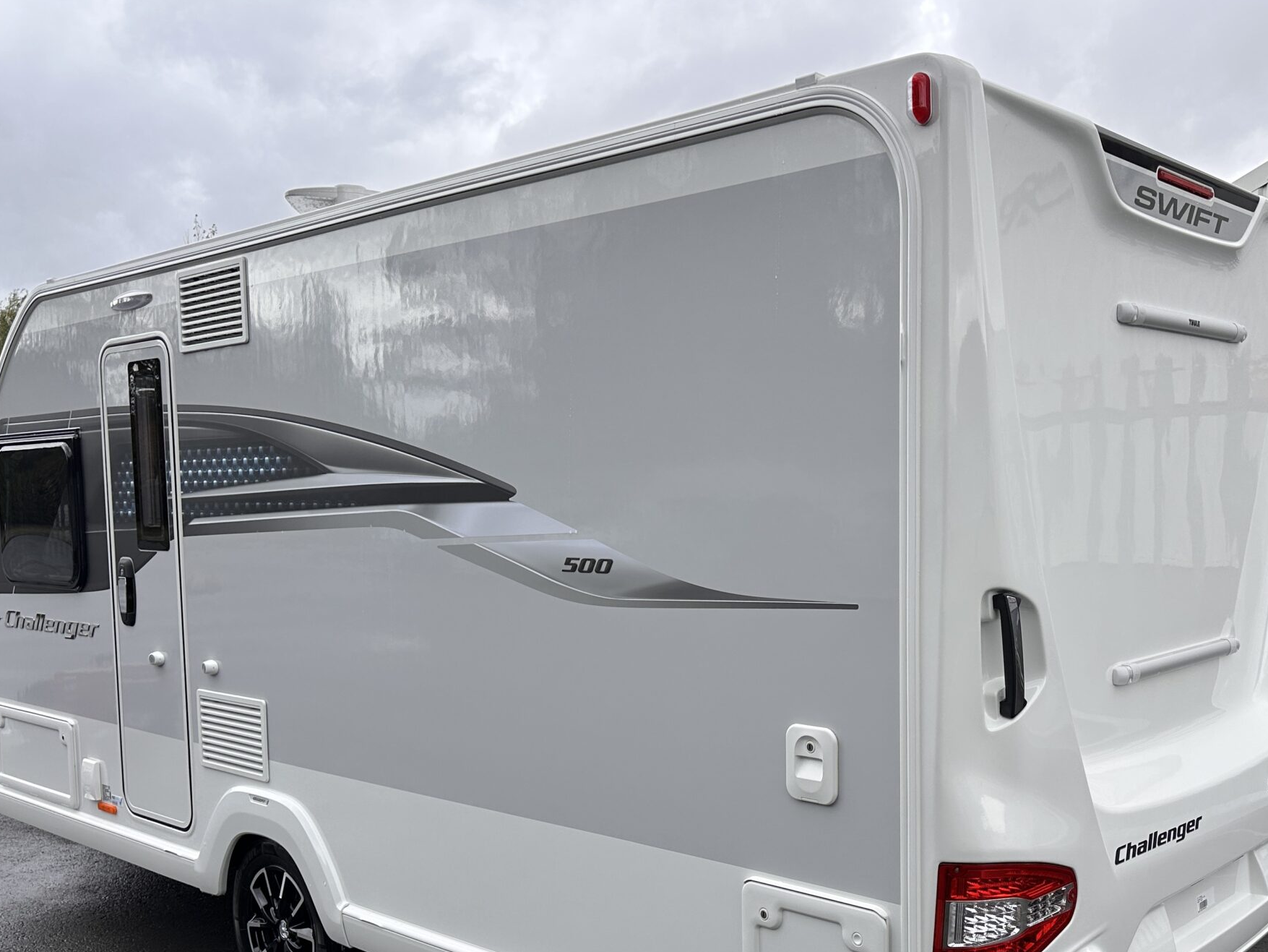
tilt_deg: -4.8
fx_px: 1282
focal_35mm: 35
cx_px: 801
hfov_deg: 52.0
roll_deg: +0.2
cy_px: 598
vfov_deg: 40.4
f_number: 1.78
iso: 80
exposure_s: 1/1412
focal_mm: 6.86
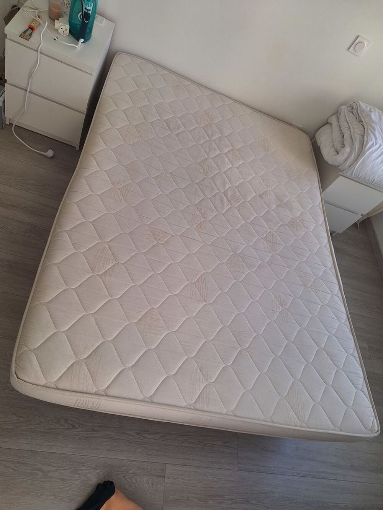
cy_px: 255
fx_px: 339
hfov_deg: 58.9
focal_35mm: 23
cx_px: 192
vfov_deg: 73.9
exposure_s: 1/150
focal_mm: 5.54
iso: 40
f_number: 1.8
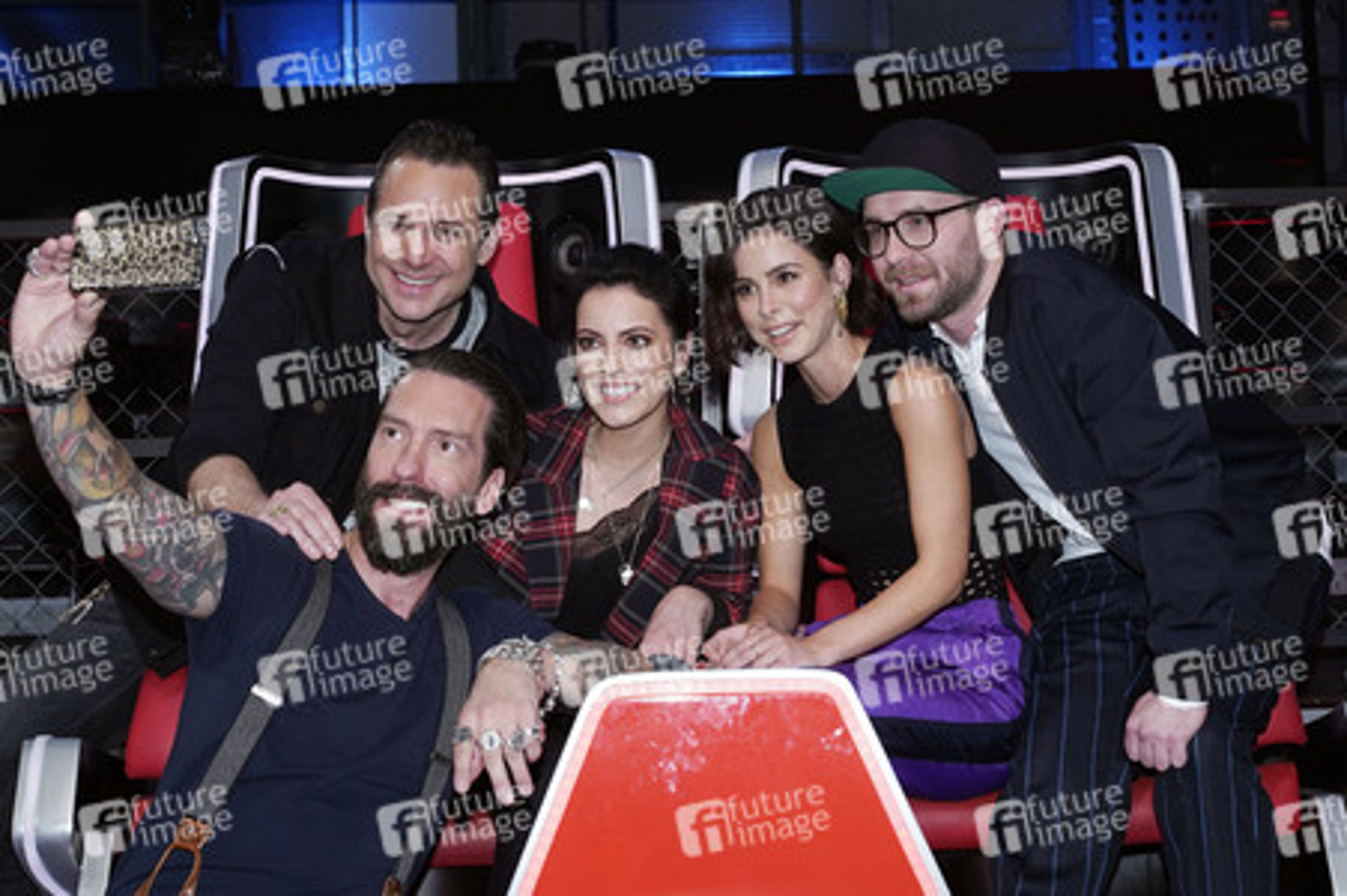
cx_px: 674
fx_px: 2056
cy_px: 448
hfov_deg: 36.3
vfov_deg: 24.6
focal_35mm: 55
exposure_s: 1/60
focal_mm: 55
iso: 640
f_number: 8
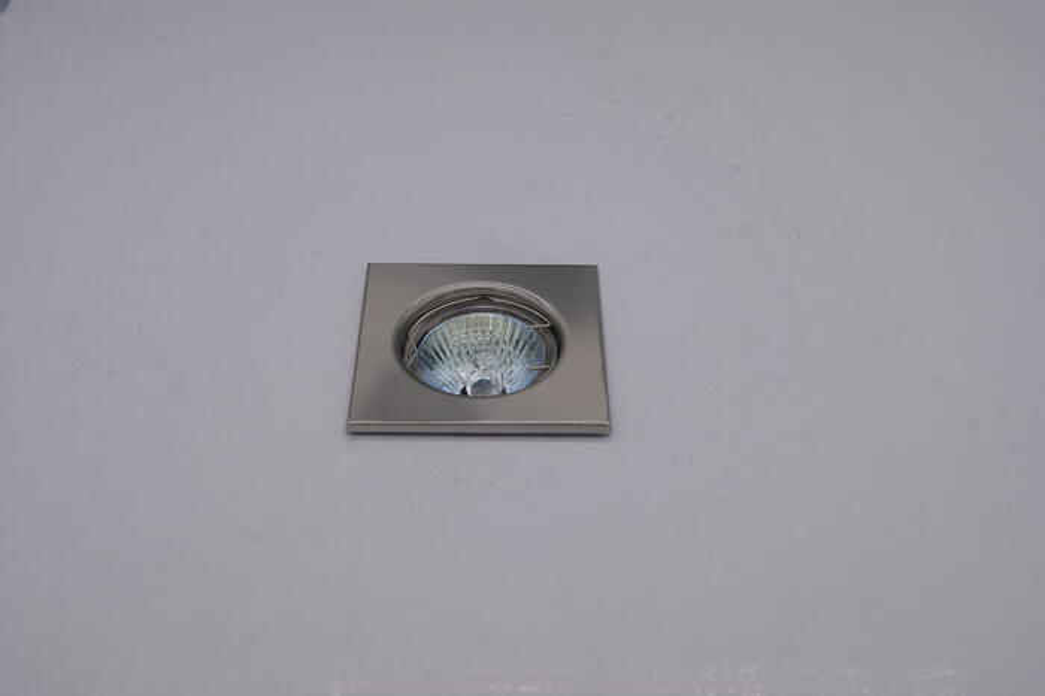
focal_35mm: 45
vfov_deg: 29.8
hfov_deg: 43.6
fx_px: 1306
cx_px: 522
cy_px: 348
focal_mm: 30
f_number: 11
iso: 100
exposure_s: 1/80
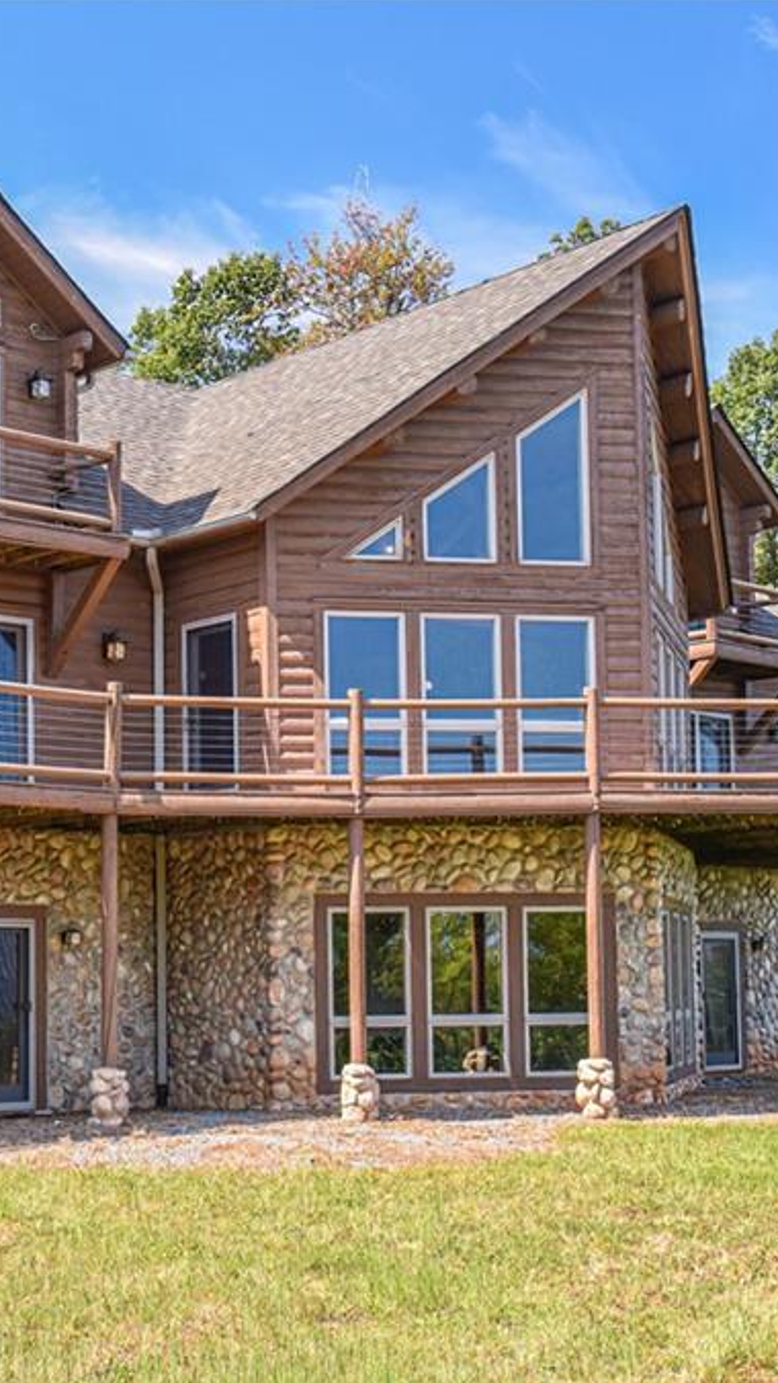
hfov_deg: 22.0
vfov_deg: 38.5
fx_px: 1979
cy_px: 696
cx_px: 182
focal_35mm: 54
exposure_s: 1/250
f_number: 8
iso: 1250
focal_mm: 34
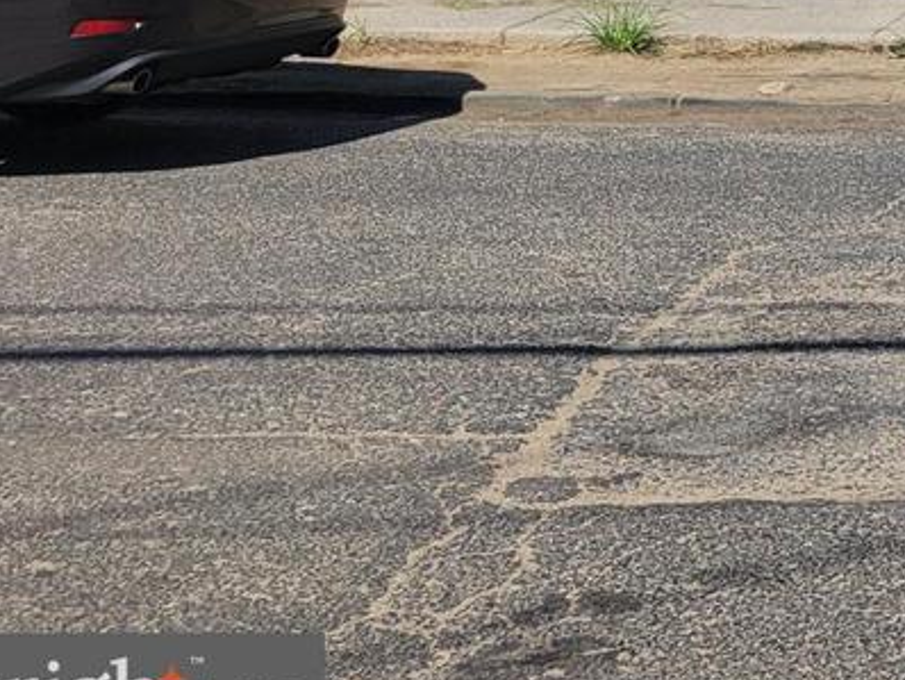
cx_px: 1562
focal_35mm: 94
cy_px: -464
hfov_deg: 17.5
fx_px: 2459
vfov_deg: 14.3
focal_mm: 5.4
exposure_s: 1/3892
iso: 40
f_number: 1.8
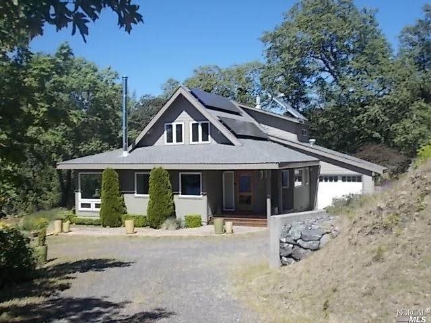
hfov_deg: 47.9
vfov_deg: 36.8
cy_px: 162
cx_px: 216
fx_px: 486
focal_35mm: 39
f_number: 9.8
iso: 80
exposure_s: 1/80
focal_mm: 6.9
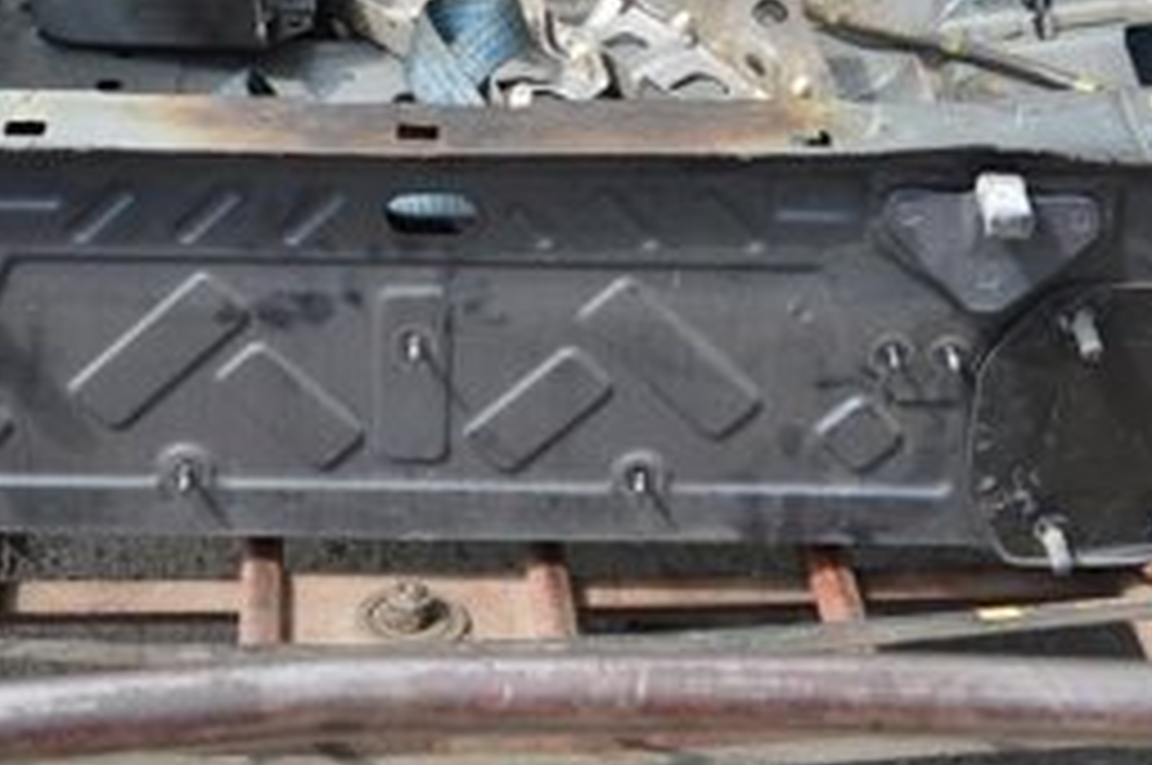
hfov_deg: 23.5
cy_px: 7
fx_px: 2756
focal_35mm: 86
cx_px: 428
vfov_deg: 15.5
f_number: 5.6
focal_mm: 23
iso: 100
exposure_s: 1/125
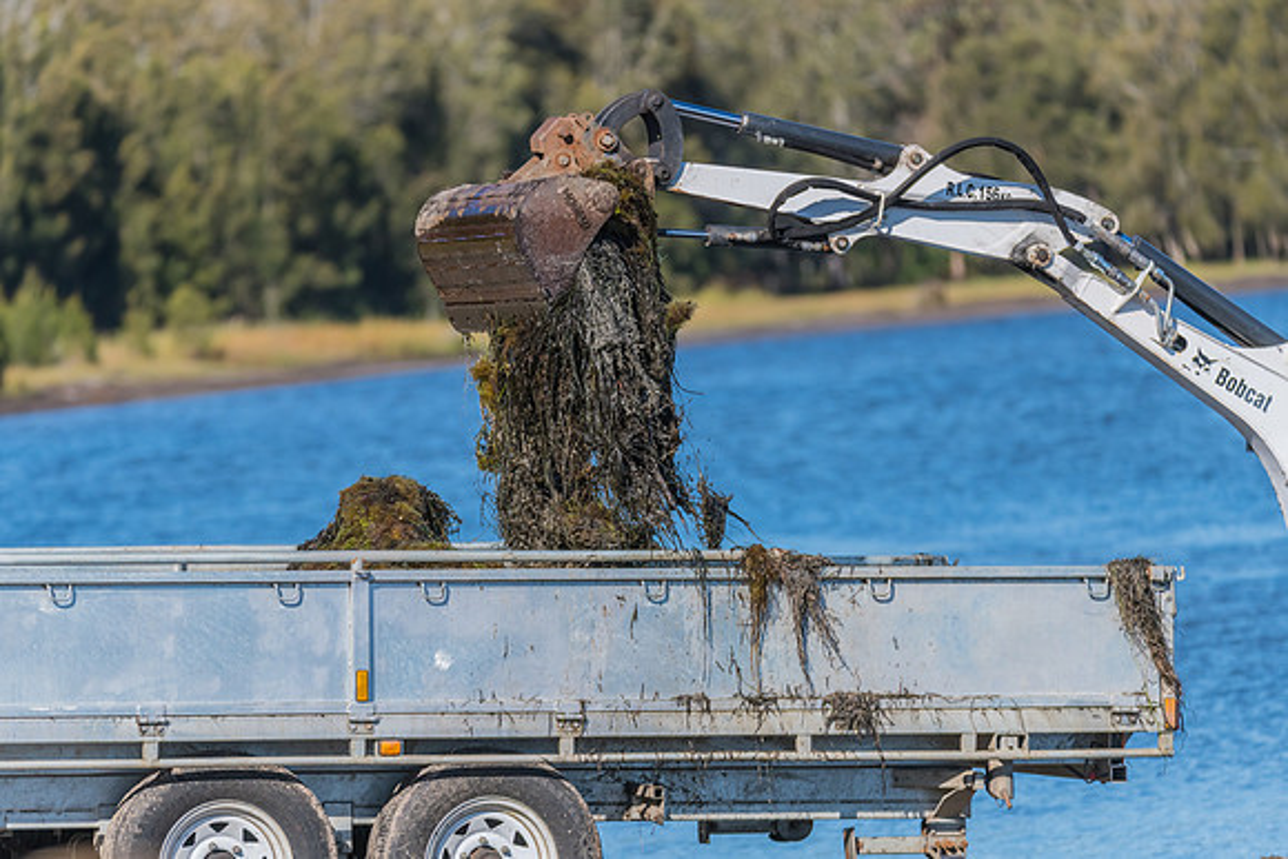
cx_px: 626
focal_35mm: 273
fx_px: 9762
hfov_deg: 7.5
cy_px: 430
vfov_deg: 5.0
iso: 640
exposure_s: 1/4000
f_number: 5.6
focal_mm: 260
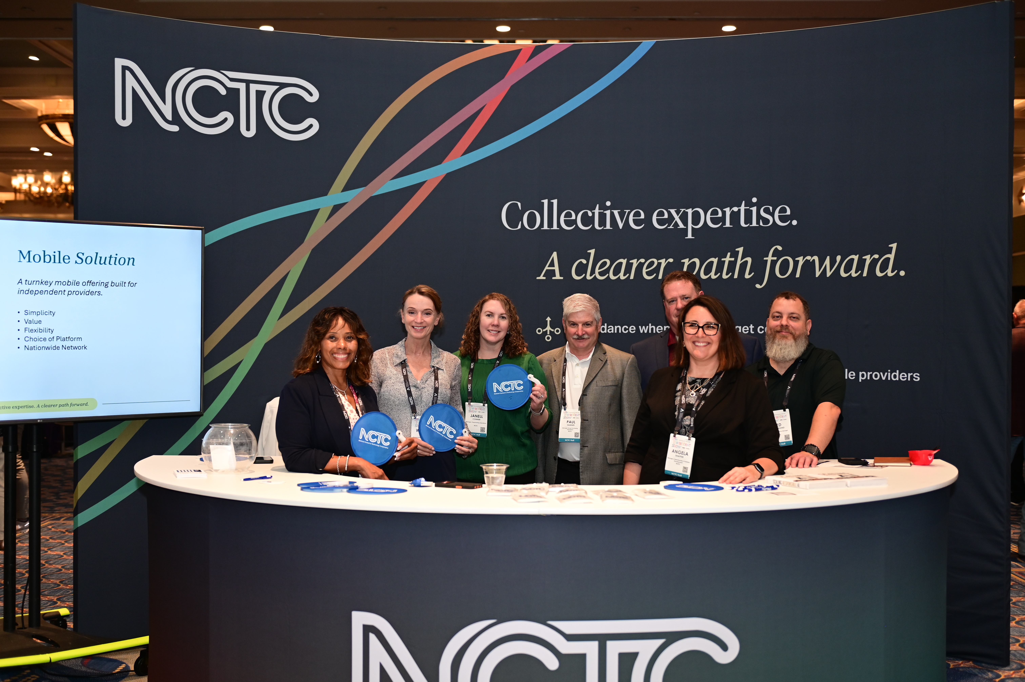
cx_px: 512
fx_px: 1280
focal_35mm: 45
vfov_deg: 29.8
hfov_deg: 43.6
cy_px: 341
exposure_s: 1/200
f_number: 2.8
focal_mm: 45
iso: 640
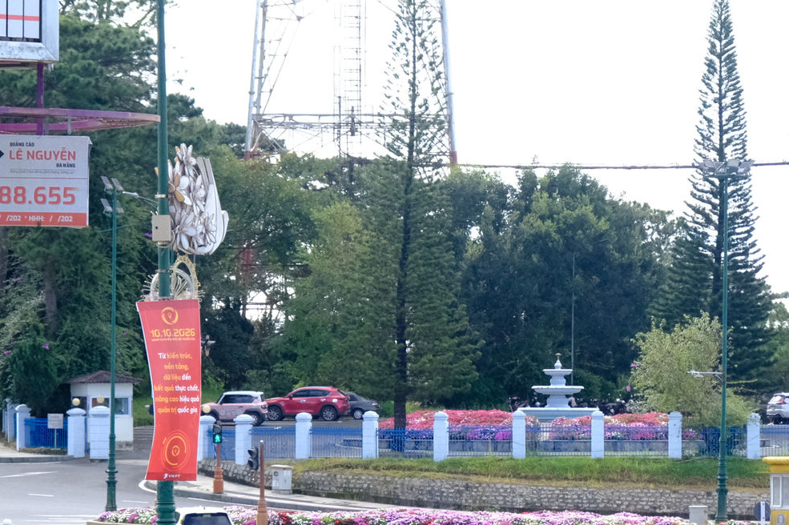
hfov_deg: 11.2
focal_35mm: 183
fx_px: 4009
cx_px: 629
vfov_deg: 7.5
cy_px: 364
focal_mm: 58.6
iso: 1600
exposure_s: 1/2500
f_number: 4.5
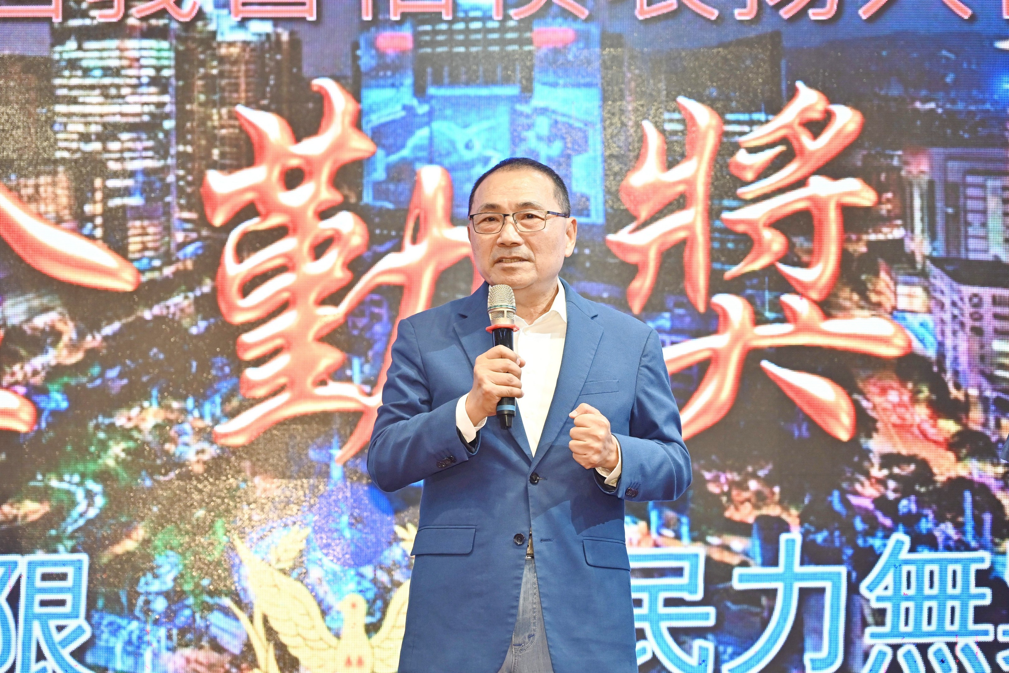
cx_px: 504
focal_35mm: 98
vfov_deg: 14.0
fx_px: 2747
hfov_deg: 20.8
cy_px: 336
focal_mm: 98
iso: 1000
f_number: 4
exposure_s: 1/125
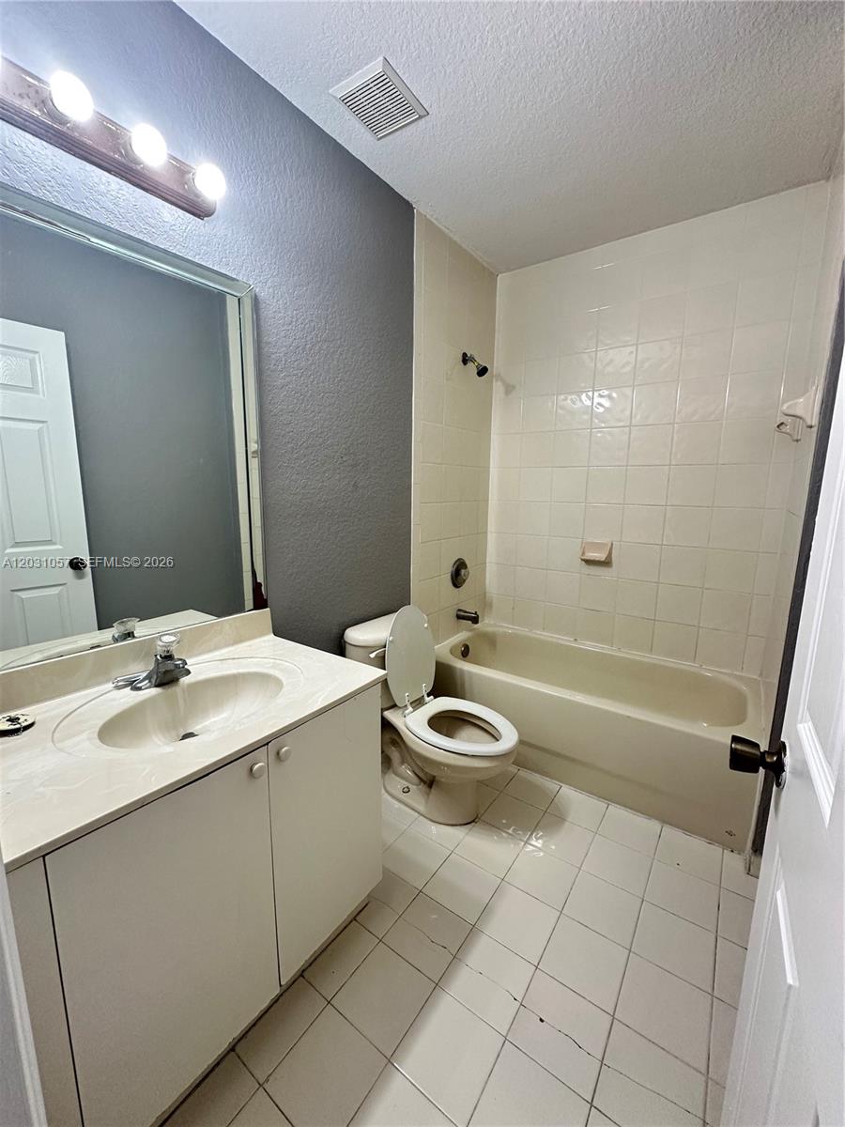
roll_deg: -1.2
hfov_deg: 85.7
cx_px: 422
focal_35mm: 14
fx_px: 456
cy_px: 564
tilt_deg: -9.3
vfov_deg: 102.1
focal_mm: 2.22
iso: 200
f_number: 2.2
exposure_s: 1/120
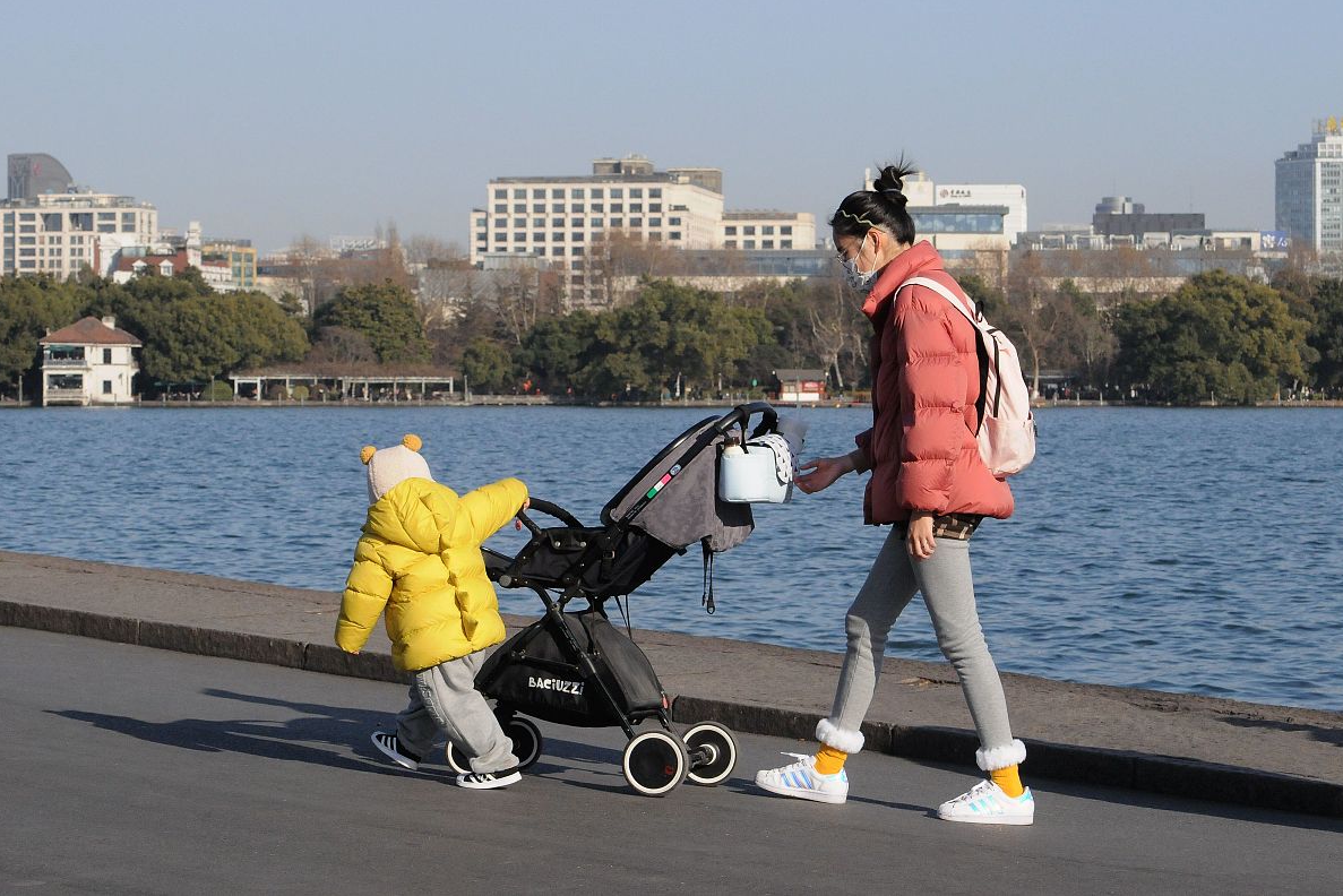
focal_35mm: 106
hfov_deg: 19.3
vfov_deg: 12.9
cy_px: 446
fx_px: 3955
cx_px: 675
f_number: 14
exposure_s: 1/1250
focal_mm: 70
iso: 1250
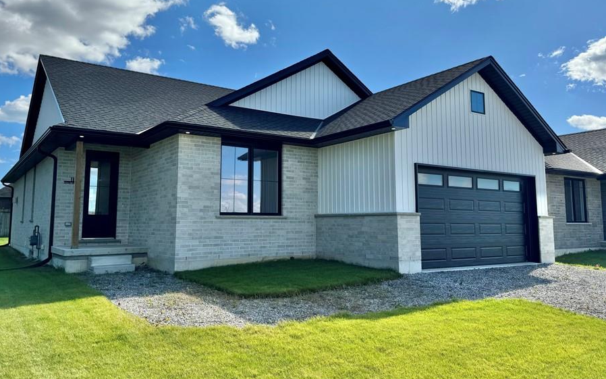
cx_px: 300
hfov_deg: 64.6
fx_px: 479
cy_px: 170
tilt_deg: +7.7
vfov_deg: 43.1
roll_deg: +0.8
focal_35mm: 29
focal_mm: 6.76
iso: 80
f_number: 1.78
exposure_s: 1/4950
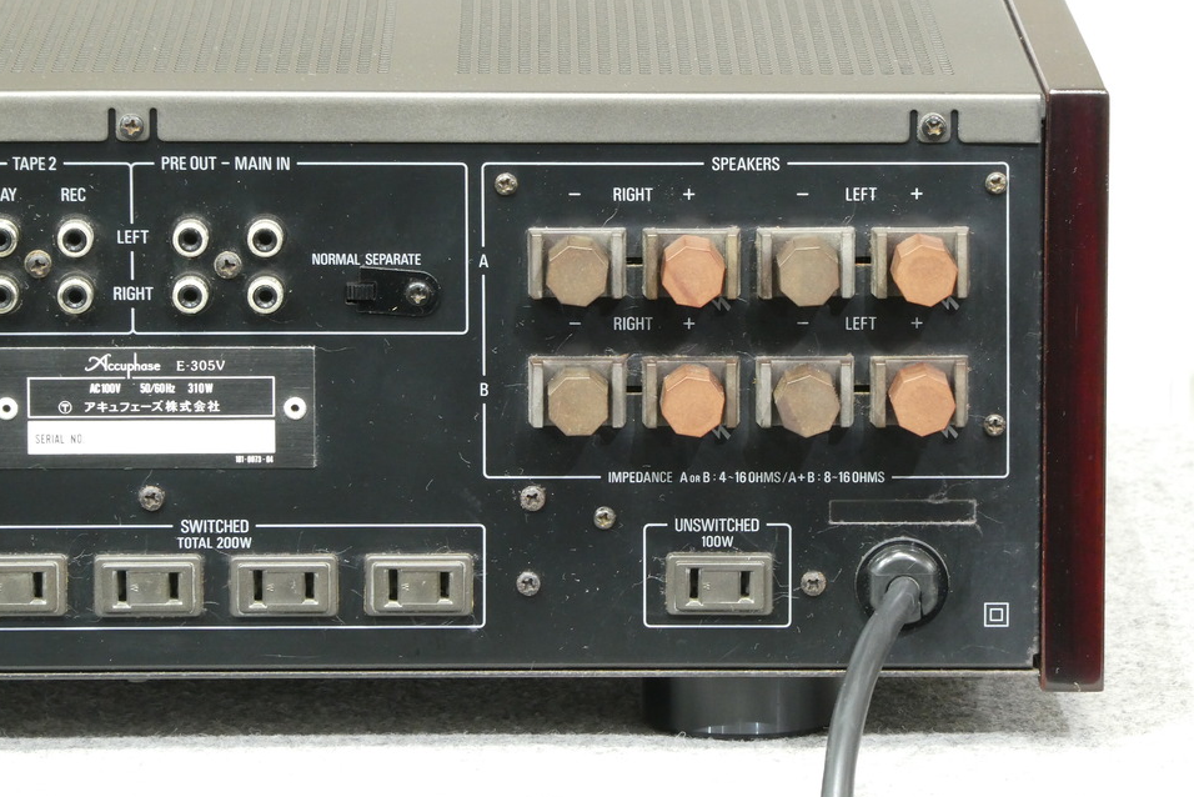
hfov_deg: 7.9
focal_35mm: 261
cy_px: 394
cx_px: 596
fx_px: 8659
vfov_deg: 5.3
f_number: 5.6
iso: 400
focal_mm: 44.8
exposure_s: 1/2
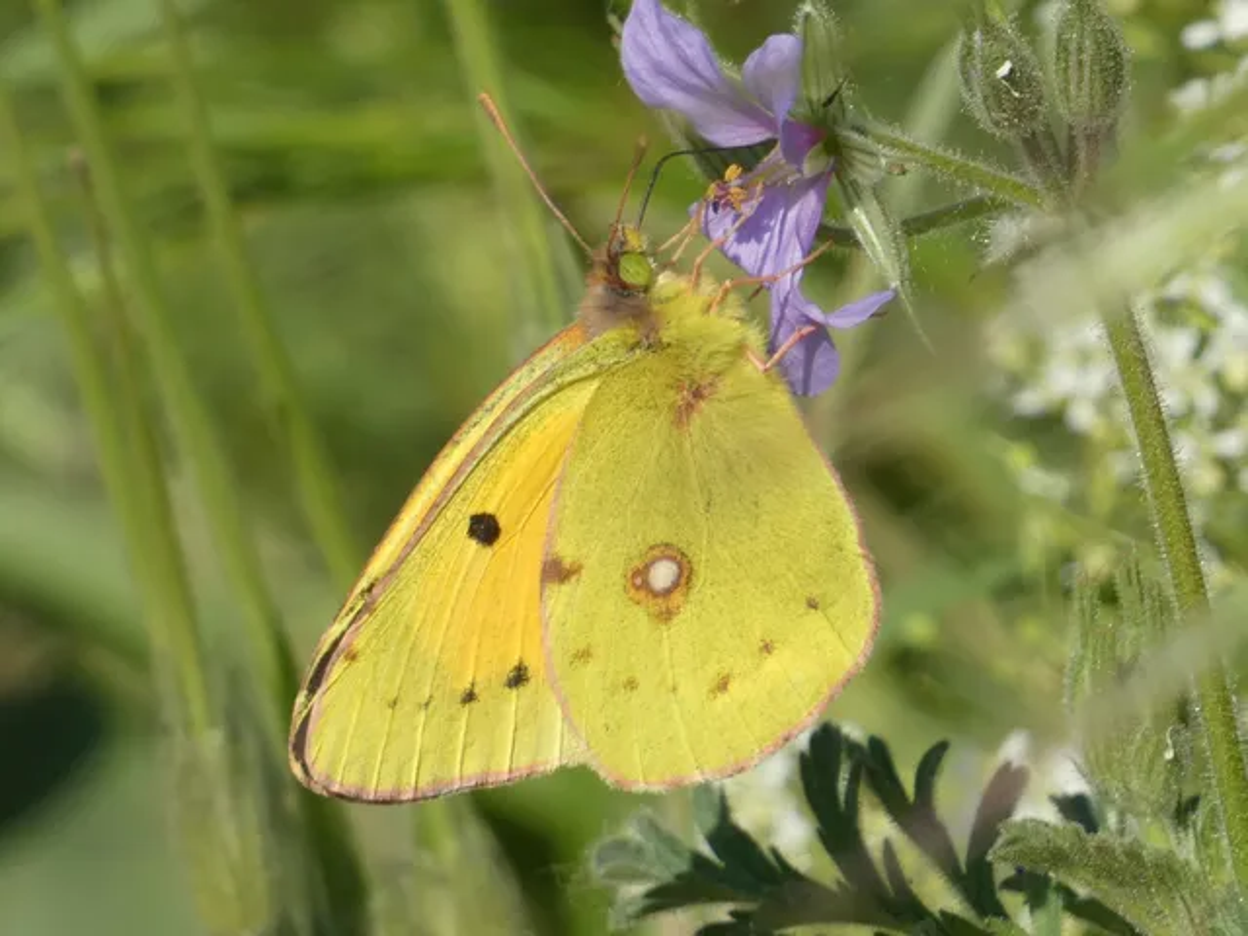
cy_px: 468
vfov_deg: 3.9
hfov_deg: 5.2
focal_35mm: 384
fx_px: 13844
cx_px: 624
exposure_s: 1/400
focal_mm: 68.8
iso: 80
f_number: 5.6
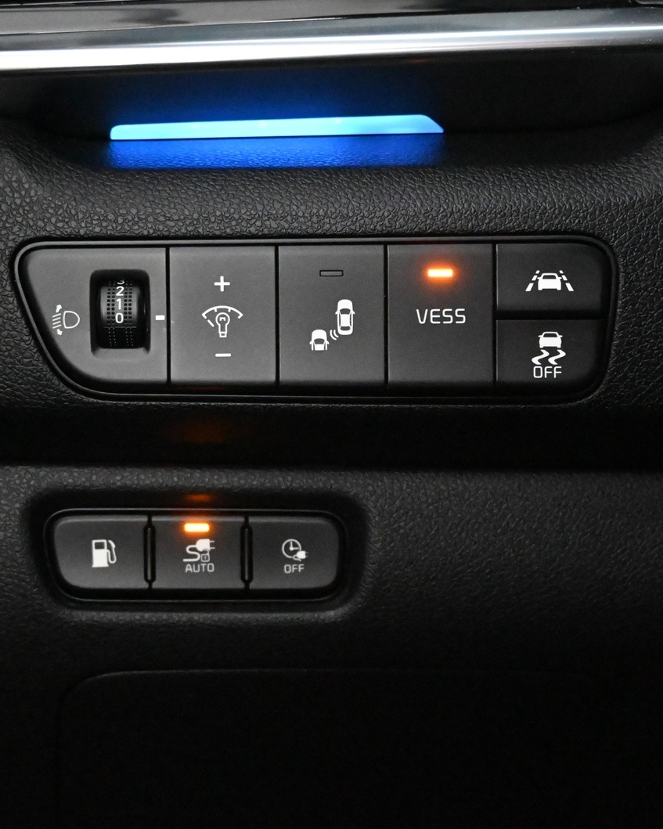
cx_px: 353
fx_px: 1374
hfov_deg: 27.1
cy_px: 410
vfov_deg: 33.6
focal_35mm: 56
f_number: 4.5
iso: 16000
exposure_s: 1/40
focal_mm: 26
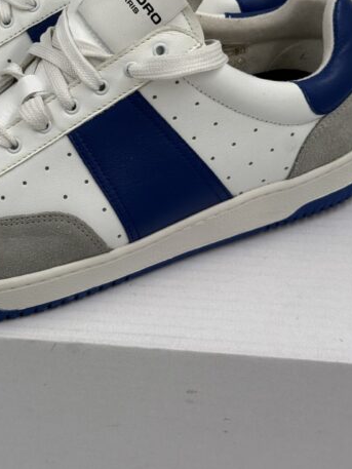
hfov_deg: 17.4
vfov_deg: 23.0
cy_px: 104
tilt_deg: -31.3
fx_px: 1138
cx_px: 65
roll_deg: +0.8
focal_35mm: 84
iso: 80
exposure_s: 1/1264
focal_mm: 6.76
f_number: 1.78
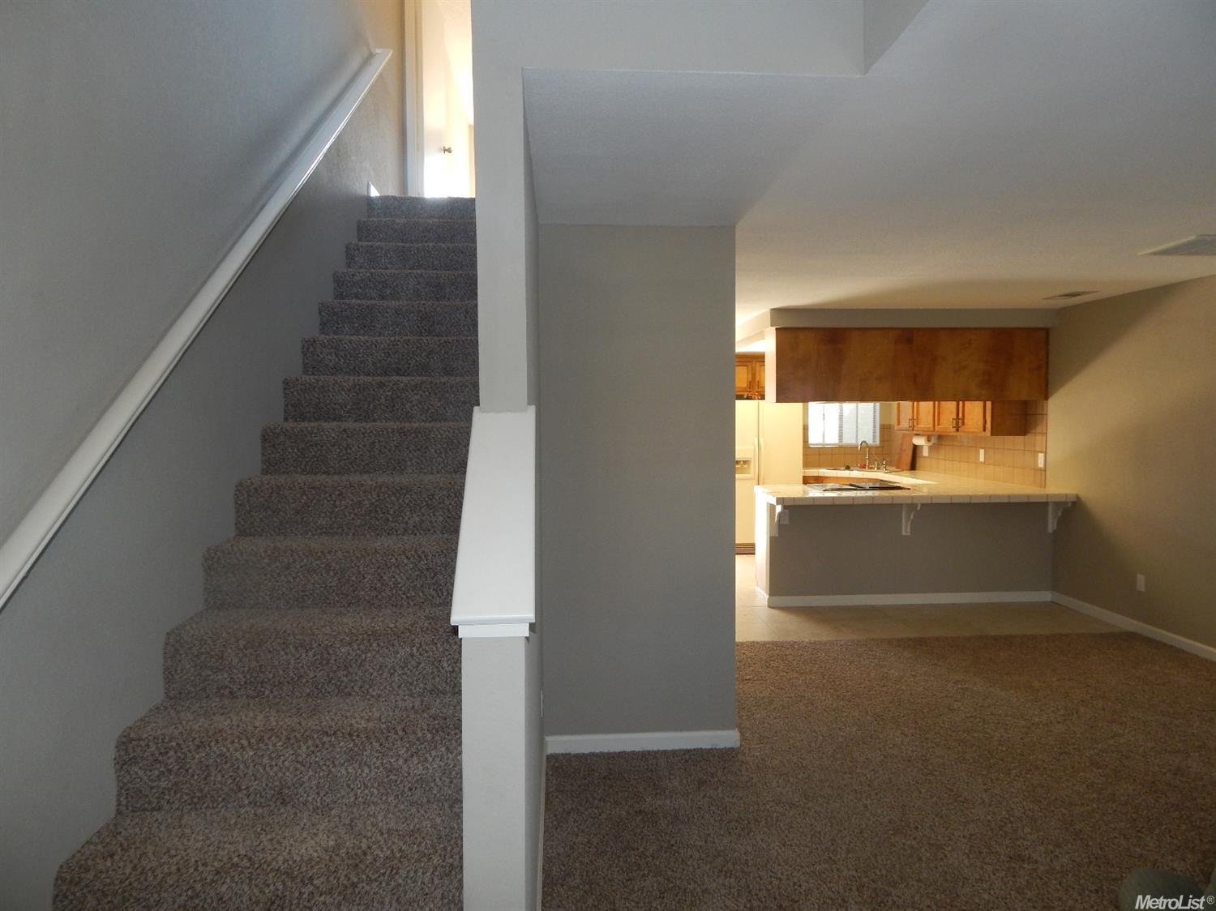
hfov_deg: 76.4
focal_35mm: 22
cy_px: 456
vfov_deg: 61.1
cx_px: 608
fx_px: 773
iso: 200
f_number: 3
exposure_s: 1/30
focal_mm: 4
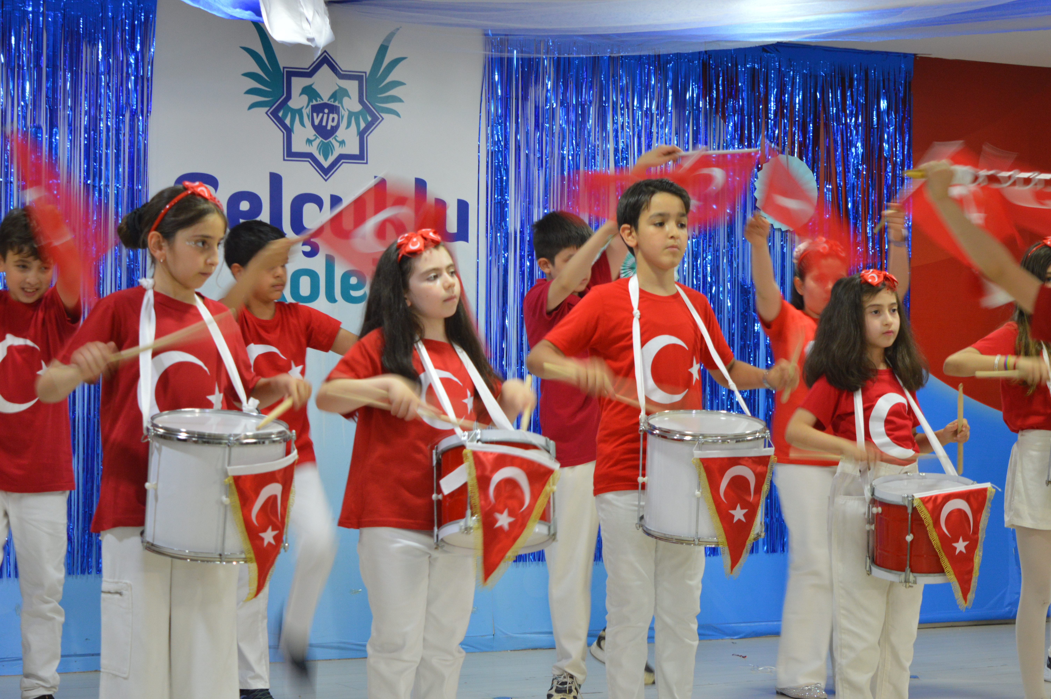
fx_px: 2406
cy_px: 350
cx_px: 526
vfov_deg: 16.5
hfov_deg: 24.6
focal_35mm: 82
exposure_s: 1/15
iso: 720
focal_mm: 55
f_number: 5.6
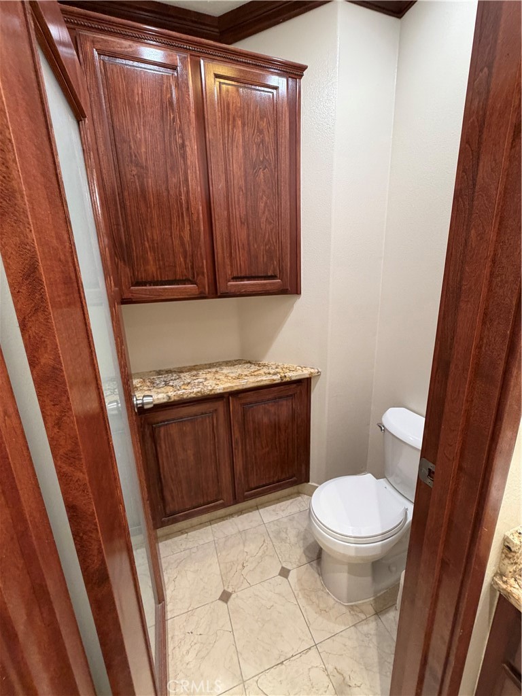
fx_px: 281
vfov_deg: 102.1
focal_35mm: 14
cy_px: 348
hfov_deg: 85.7
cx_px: 261
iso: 200
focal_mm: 2.22
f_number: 2.2
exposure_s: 1/60
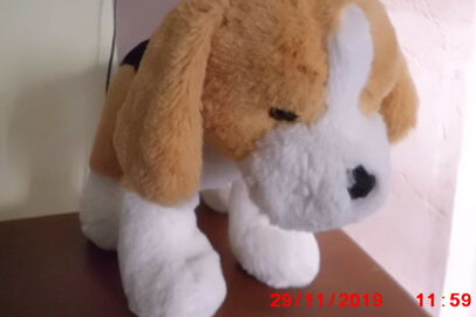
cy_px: 133
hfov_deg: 58.8
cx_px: 233
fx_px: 423
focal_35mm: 32
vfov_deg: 40.9
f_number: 3.2
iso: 800
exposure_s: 1/30
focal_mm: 4.6
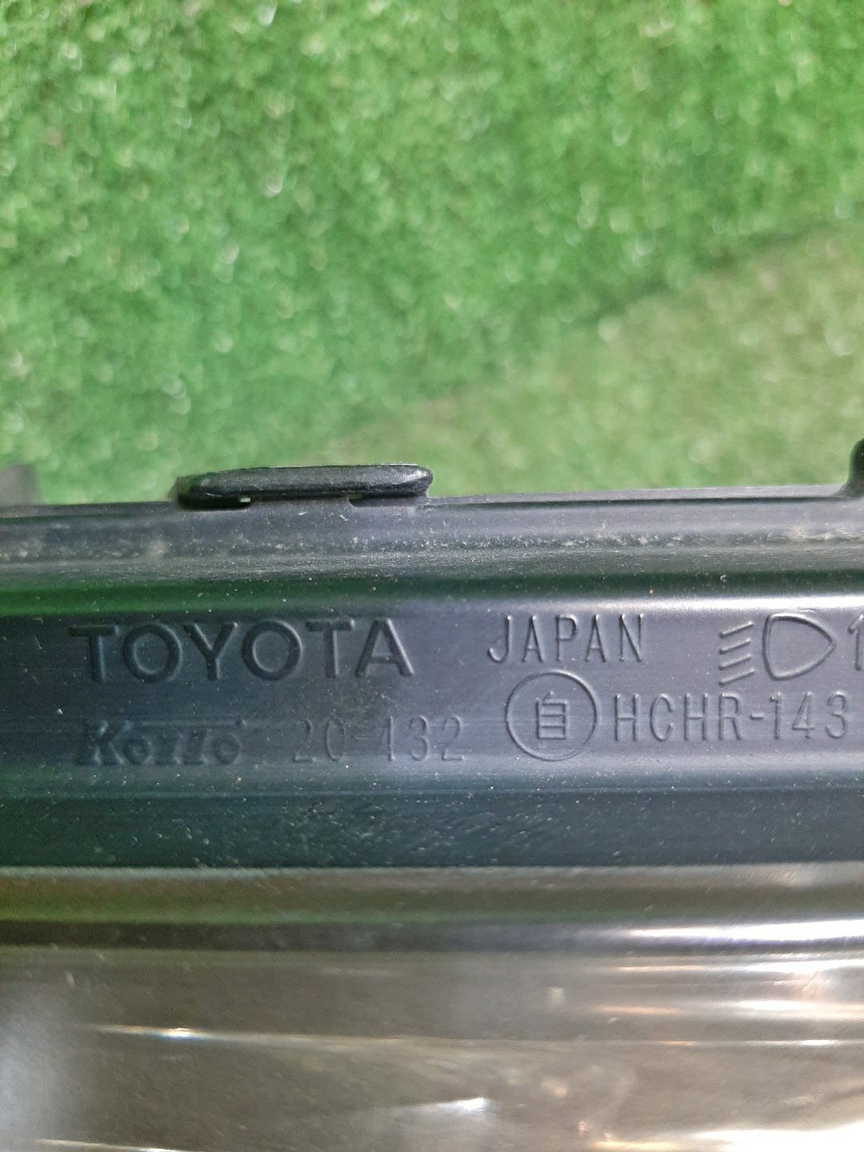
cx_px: 432
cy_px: 576
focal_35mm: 26
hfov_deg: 53.1
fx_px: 865
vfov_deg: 67.3
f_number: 1.7
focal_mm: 3.93
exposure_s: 1/25
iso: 245
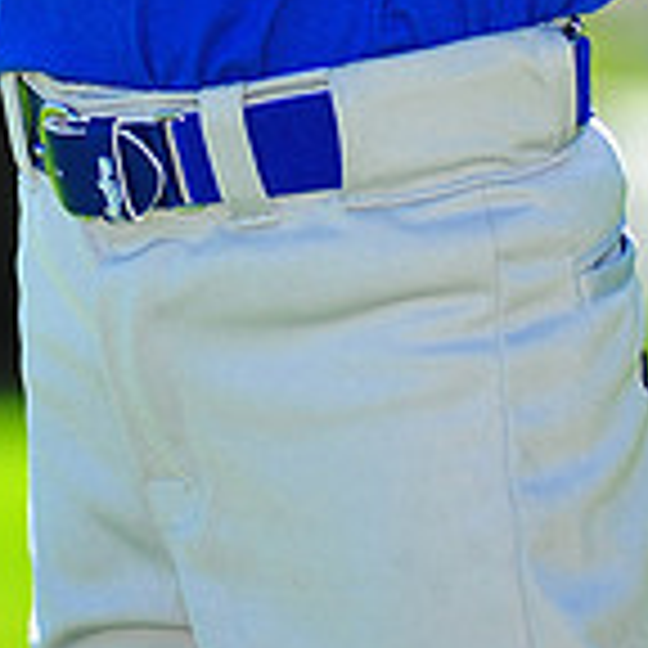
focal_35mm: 616
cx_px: 261
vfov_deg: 2.8
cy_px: -594
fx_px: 13046
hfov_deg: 2.8
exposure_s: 1/400
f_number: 5
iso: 200
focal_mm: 180
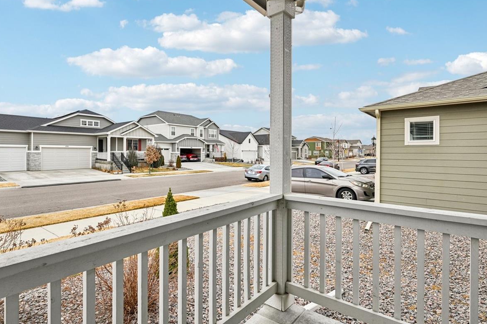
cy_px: 149
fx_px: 257
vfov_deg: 64.4
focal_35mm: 19
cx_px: 232
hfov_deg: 86.9
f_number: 11
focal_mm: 14
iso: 64
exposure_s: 1/50
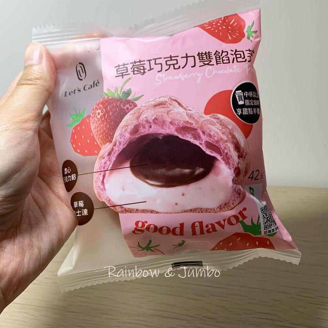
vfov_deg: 48.4
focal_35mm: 34
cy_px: 150
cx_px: 162
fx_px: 364
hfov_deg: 48.4
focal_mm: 4.25
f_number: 1.8
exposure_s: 1/61
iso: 25
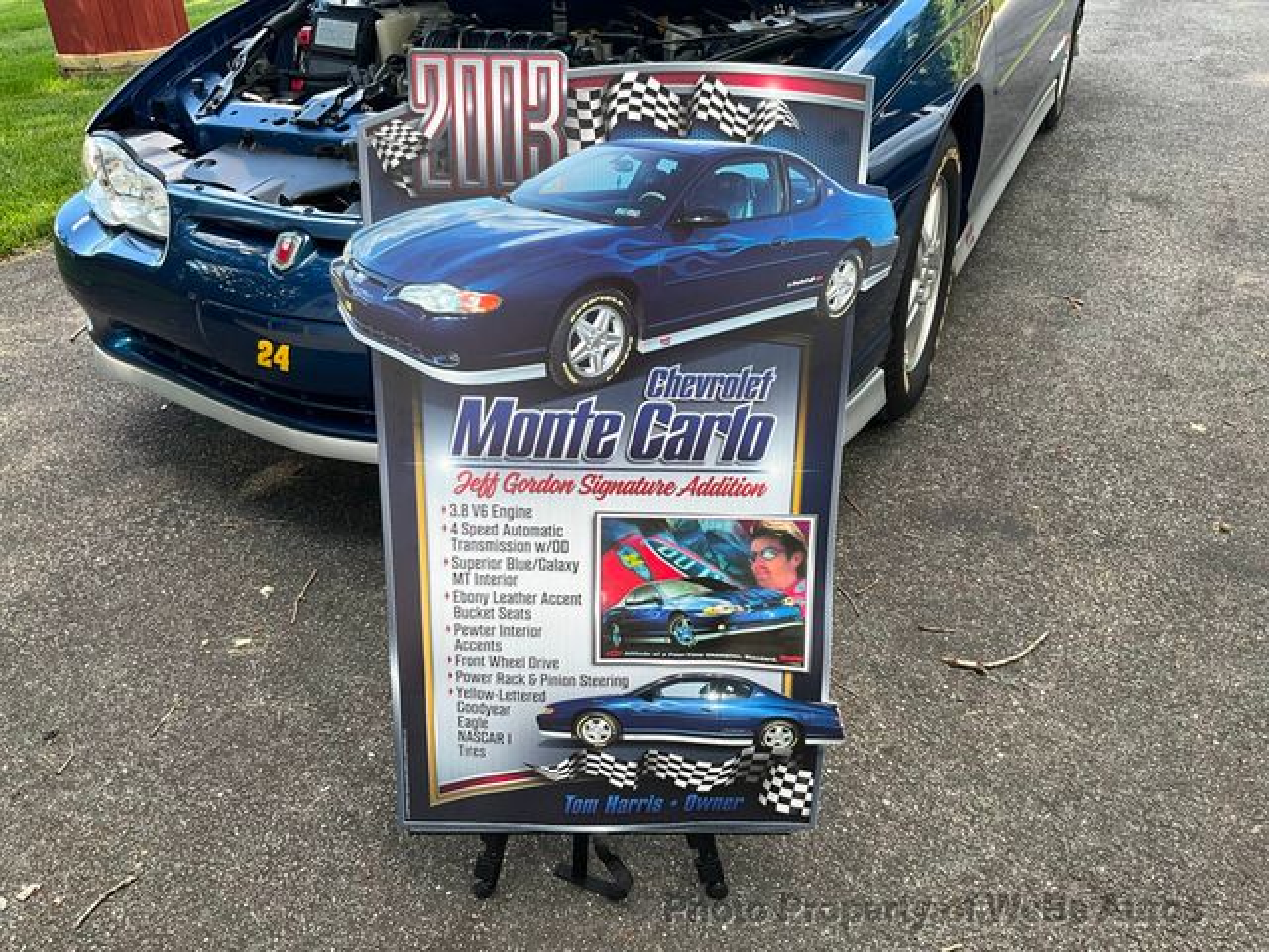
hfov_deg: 61.7
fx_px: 1063
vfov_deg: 48.2
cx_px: 634
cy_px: 476
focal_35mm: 29
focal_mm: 3
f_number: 1.8
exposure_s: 1/132
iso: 16
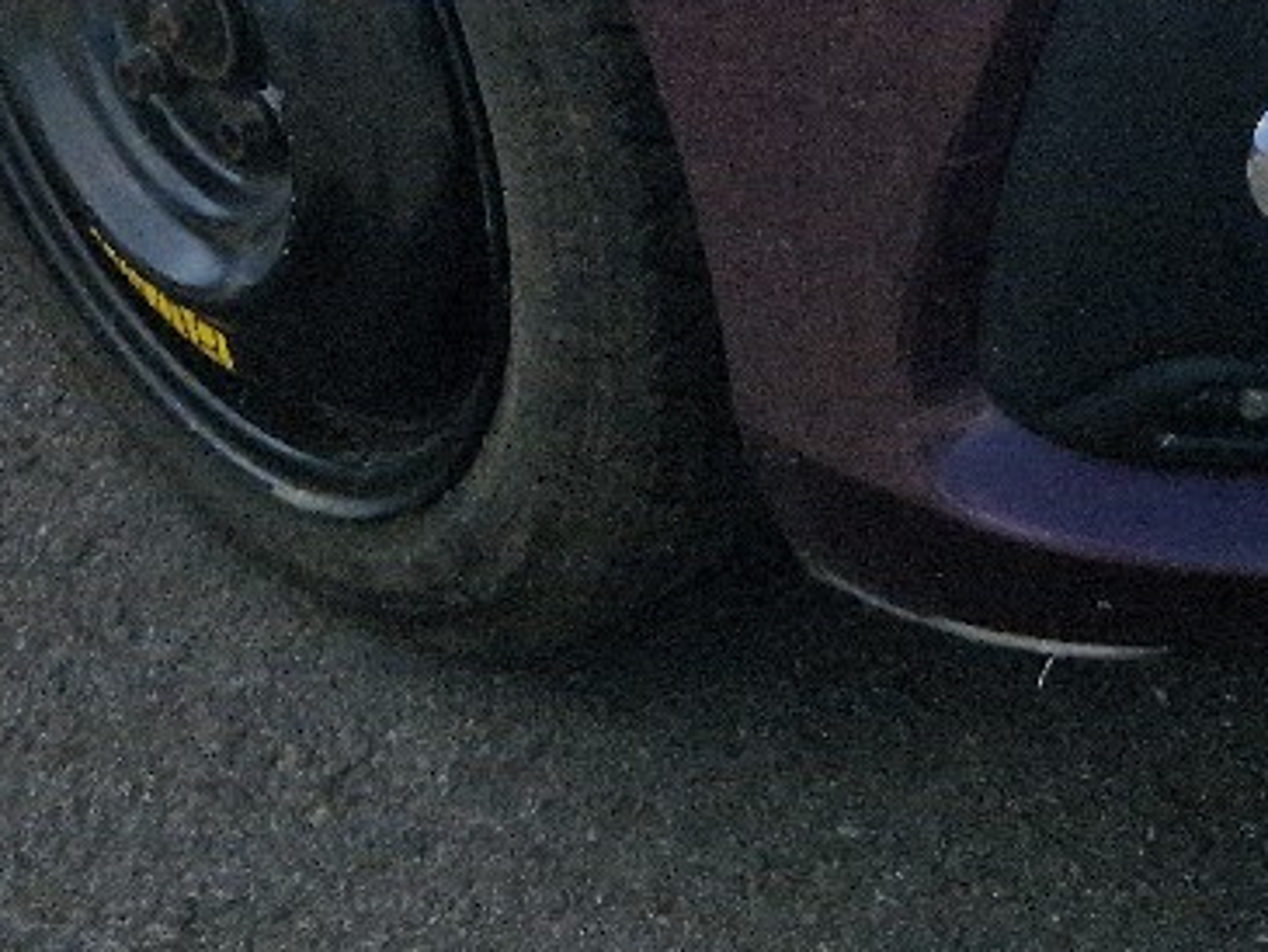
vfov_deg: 10.8
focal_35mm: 121
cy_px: -1160
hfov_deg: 16.3
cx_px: 518
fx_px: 4434
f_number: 1.8
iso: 50
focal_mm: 5.4
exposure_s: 1/2000
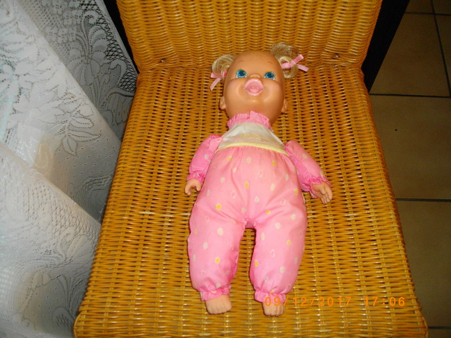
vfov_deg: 44.2
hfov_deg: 56.8
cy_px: 169
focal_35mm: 32
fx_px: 417
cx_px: 226
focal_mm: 5.7
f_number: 2.9
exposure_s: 1/50
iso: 200
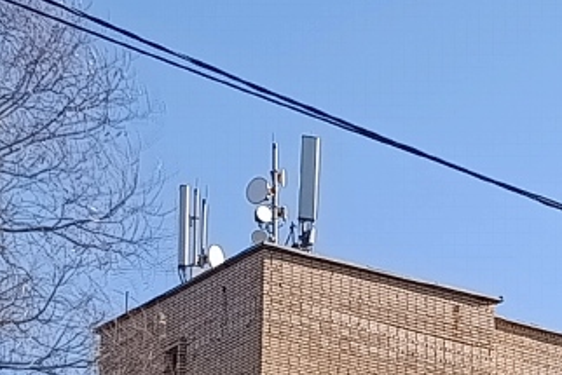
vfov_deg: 8.1
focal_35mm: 164
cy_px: 624
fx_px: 2561
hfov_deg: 12.0
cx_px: 826
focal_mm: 6.11
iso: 50
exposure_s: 1/426
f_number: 1.7
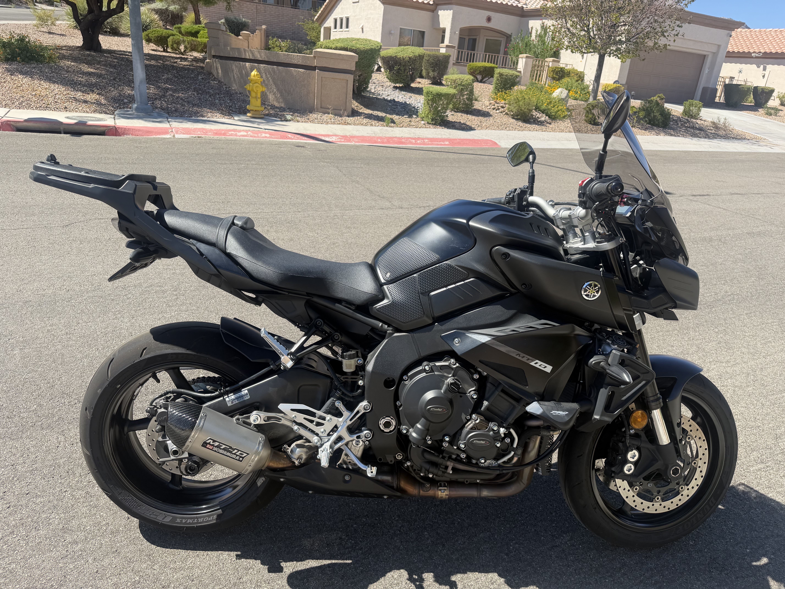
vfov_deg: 56.8
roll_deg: -6.3
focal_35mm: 24
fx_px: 544
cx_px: 392
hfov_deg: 71.6
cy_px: 294
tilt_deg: -22.0
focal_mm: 6.76
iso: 80
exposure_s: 1/2232
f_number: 1.78
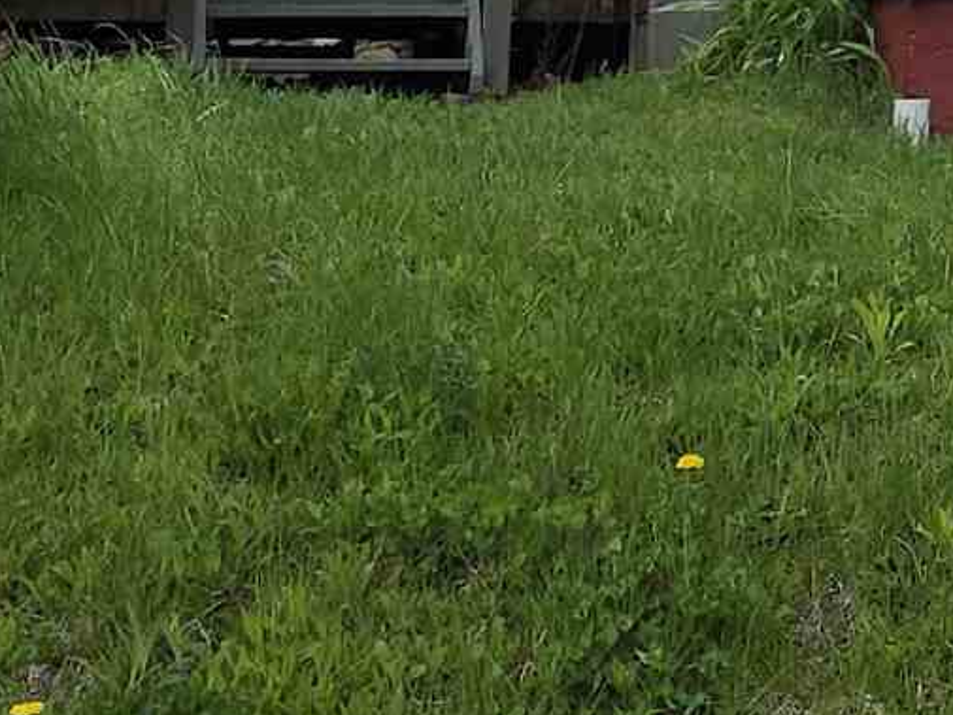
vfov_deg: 9.8
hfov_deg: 13.0
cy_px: -741
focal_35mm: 140
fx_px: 3855
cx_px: 1580
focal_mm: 6.3
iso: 80
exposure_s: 1/4766
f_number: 1.7
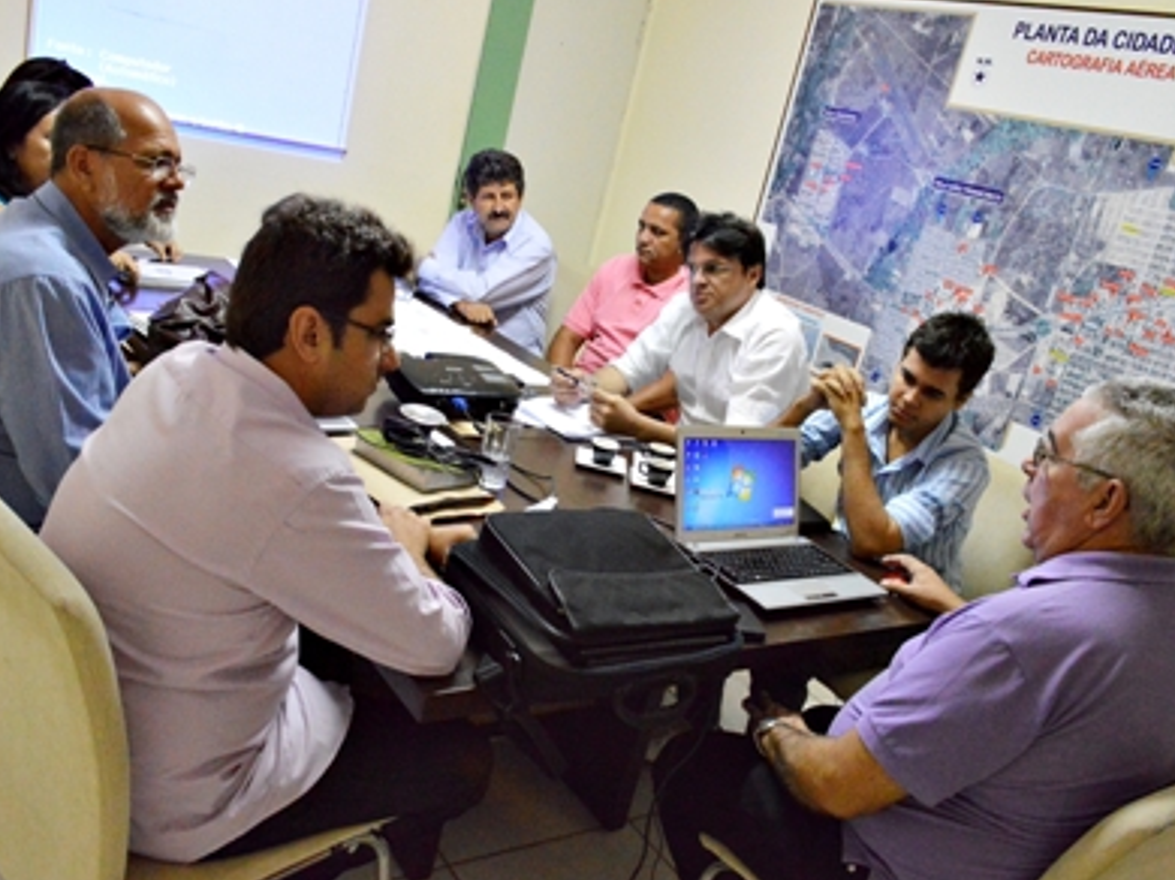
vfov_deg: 46.8
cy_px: 440
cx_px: 574
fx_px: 1018
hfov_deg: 60.0
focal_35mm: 30
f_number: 7.1
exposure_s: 1/60
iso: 6400
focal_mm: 18
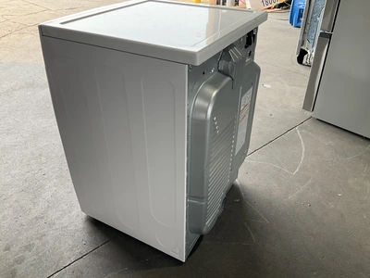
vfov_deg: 48.2
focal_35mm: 29
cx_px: 185
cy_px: 139
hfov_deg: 61.7
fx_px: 310
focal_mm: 3
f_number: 1.8
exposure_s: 1/145
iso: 32
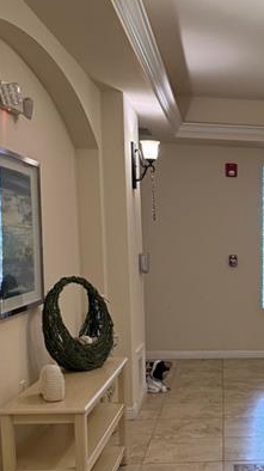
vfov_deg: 39.6
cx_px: 314
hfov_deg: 21.8
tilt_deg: -7.7
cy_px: 350
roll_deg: -1.3
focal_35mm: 51
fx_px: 636
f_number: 1.78
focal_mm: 6.76
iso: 250
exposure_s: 1/60
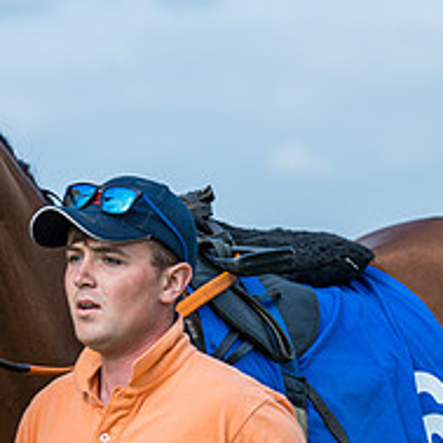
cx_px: 80
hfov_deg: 4.0
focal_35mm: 433
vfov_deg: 4.0
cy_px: 407
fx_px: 6269
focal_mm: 135
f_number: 4
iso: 50
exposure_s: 1/400
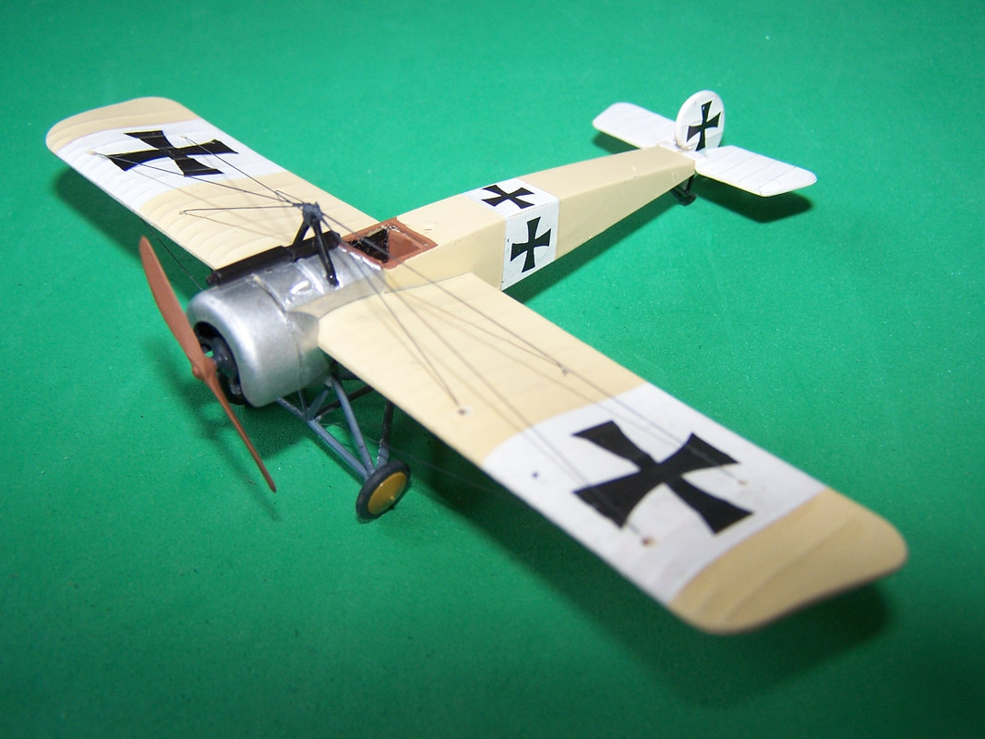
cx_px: 492
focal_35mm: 38
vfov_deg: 37.7
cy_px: 370
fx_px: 1081
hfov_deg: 49.0
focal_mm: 6.3
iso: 80
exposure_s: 1/60
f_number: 2.8
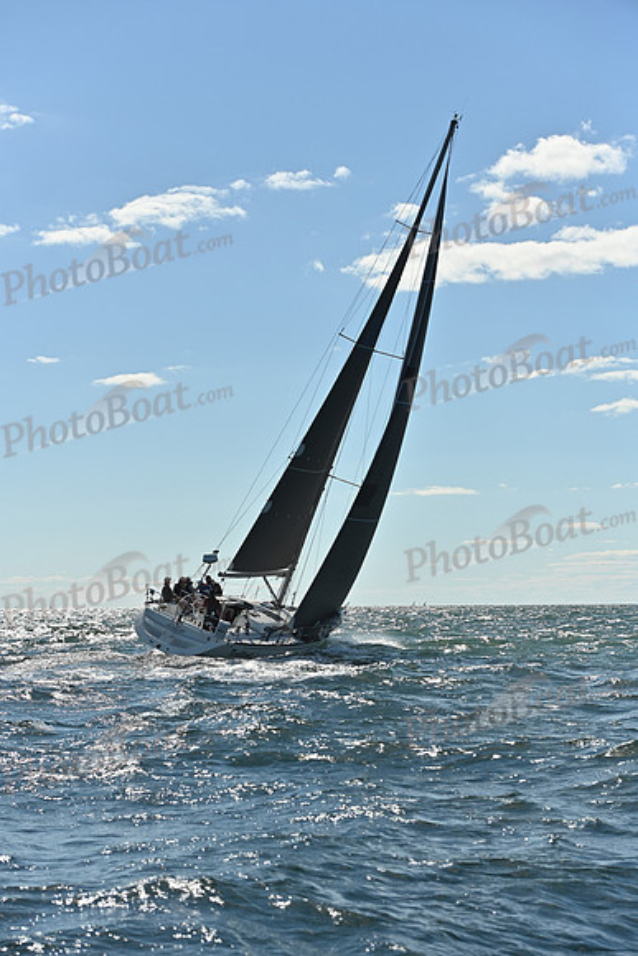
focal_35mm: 70
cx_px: 319
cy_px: 478
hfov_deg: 19.5
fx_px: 1860
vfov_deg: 28.8
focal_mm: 70
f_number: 6.3
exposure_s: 1/5000
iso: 320
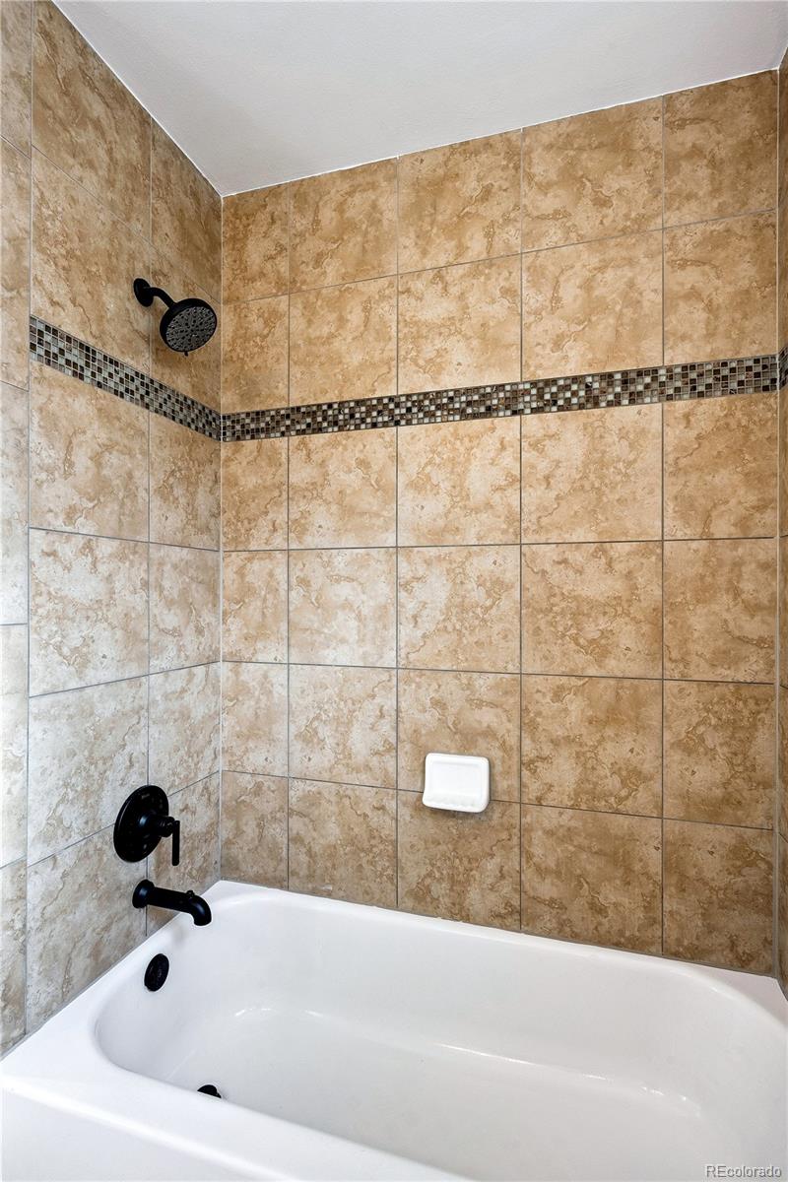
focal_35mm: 17
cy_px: 591
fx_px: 558
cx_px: 394
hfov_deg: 70.4
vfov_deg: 93.3
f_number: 10
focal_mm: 17
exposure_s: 1/13
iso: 400
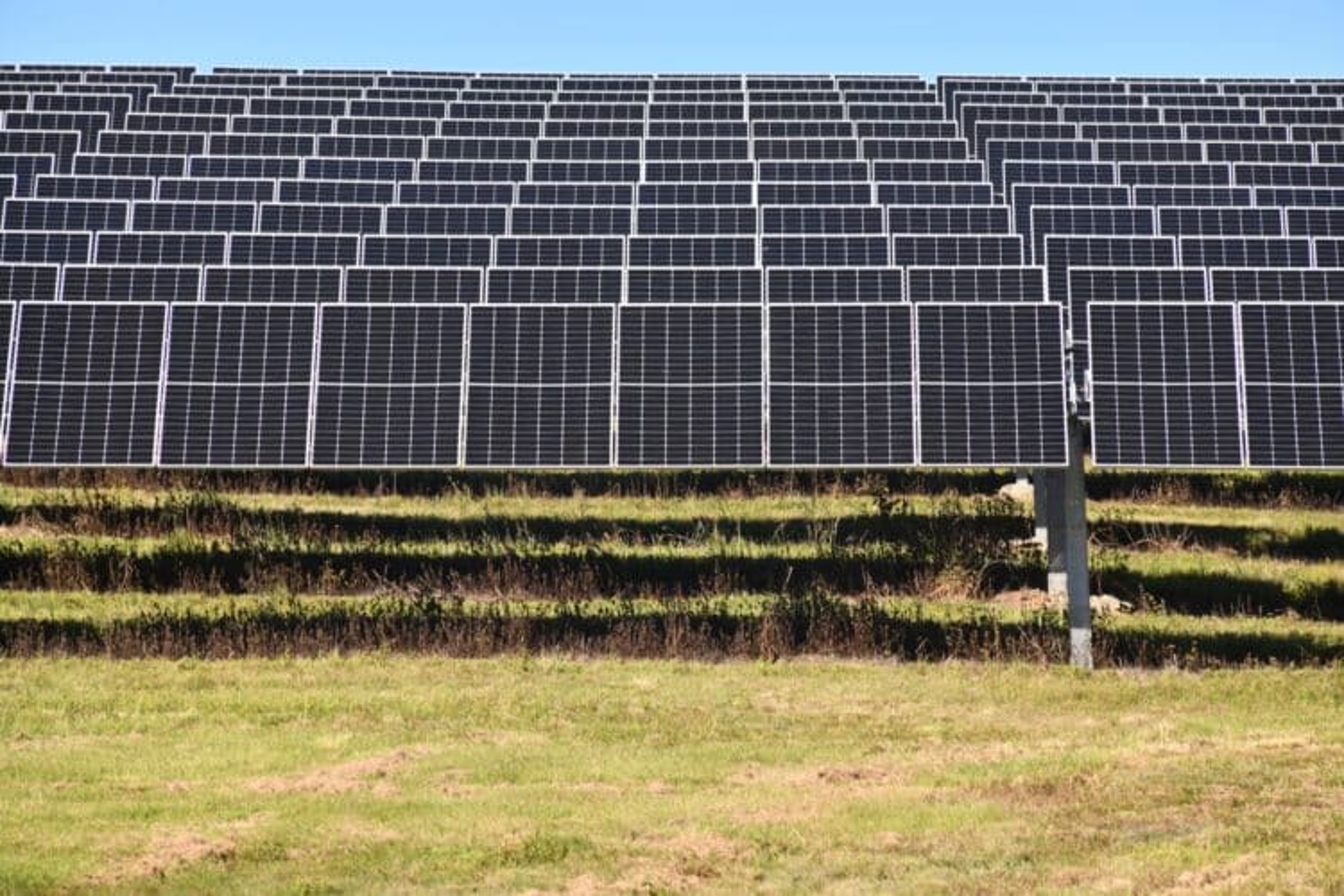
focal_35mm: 300
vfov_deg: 4.6
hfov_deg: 6.9
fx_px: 11199
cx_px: 672
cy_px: 448
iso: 31
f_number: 9
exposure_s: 1/60
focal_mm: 300
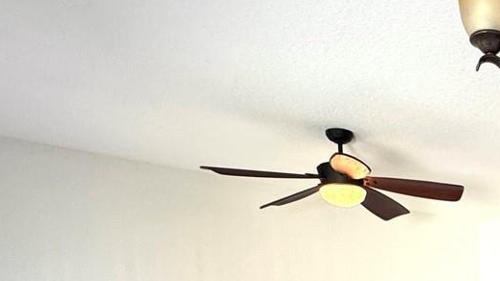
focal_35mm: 47
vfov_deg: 22.2
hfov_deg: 33.6
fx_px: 623
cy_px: 387
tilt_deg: -3.6
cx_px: 629
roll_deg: +1.3
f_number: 2.2
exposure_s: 1/120
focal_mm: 2.22
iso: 200
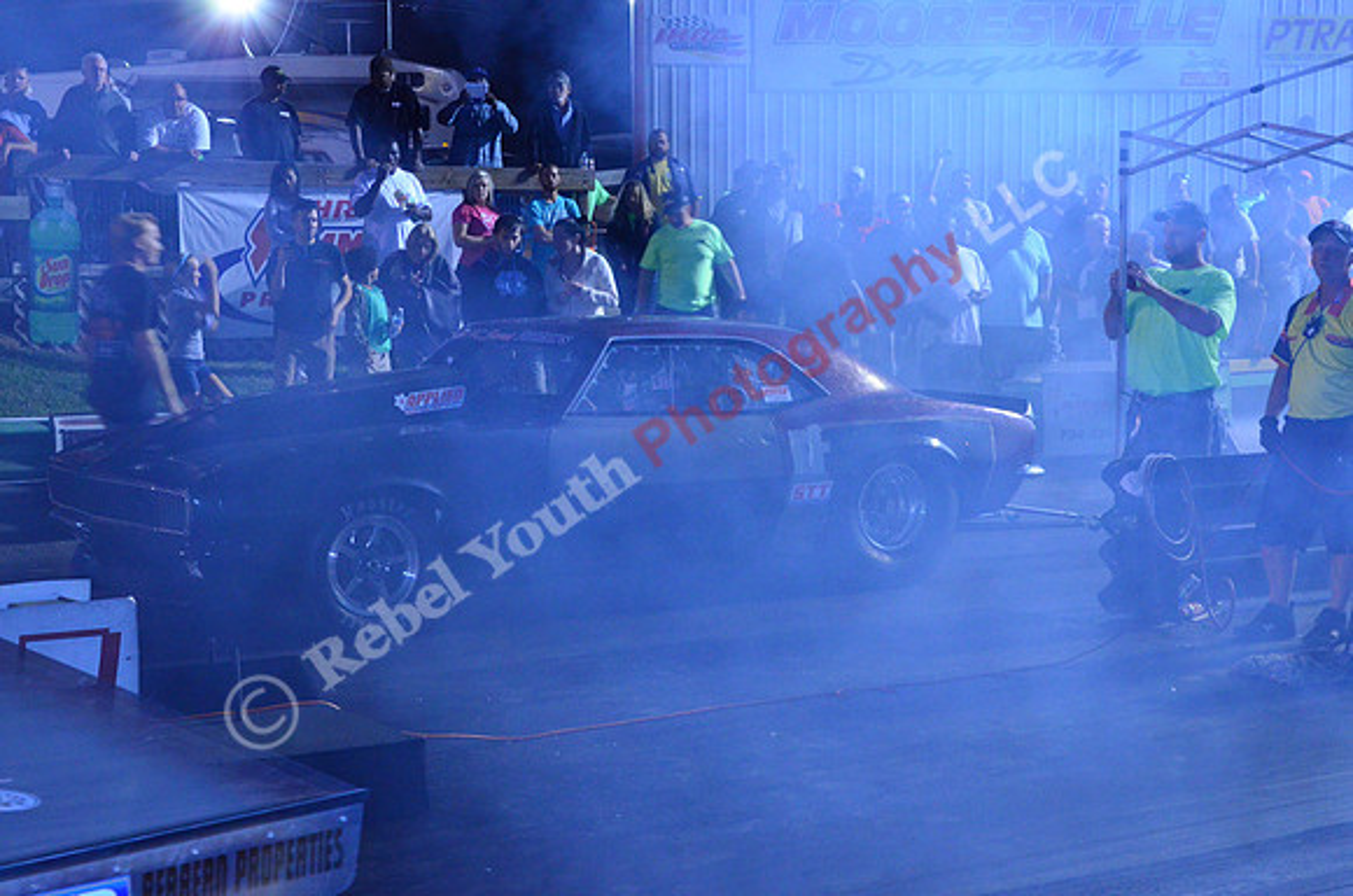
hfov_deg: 32.0
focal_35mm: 63
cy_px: 448
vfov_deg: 21.5
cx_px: 676
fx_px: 2363
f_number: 10
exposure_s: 1/20
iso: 4000
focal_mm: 42
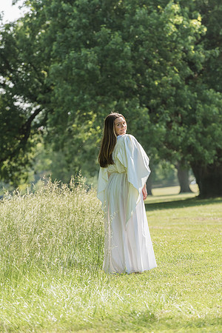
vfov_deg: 10.3
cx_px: 111
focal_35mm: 200
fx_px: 1850
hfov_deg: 6.9
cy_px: 166
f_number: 6.3
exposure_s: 1/2500
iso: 1000
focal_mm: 200
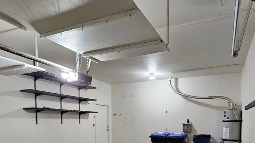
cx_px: 155
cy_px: 131
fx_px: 156
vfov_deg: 44.6
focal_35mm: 23
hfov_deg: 77.7
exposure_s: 1/30
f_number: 2.2
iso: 320
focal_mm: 2.2
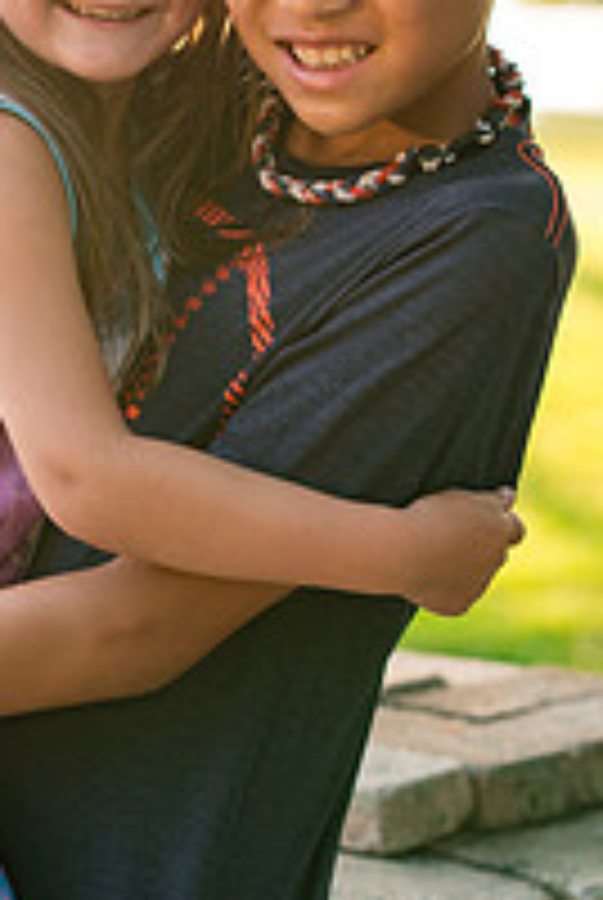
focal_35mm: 191
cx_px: 135
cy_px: 468
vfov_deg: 10.8
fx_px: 4782
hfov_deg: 7.2
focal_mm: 85
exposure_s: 1/320
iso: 1000
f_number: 3.5
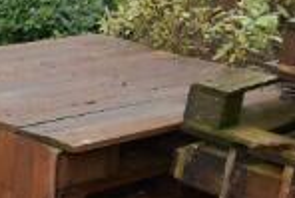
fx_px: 853
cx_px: -231
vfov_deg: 13.2
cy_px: 61
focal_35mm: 104
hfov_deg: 16.5
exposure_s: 1/125
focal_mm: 10
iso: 360
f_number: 4.5
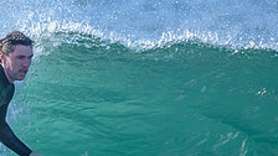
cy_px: 150
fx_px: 21982
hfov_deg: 0.7
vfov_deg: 0.4
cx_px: 13
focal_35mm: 2982
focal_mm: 800
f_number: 6.3
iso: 64
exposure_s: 1/400
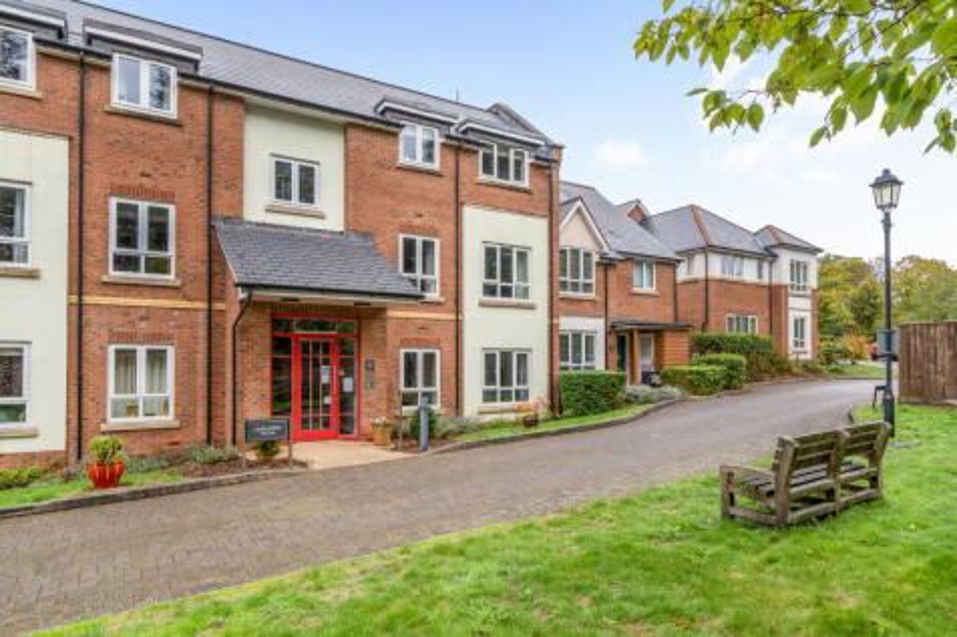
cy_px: 318
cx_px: 478
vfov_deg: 59.5
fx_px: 558
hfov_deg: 81.2
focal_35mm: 21
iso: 400
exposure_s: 1/200
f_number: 8
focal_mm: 14
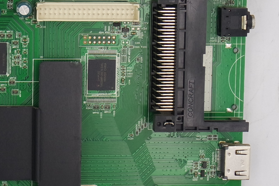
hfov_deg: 13.0
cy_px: 43
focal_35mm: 156
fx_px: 1209
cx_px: 18
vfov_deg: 8.8
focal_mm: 16
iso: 160
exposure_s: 1/100
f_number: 5.6
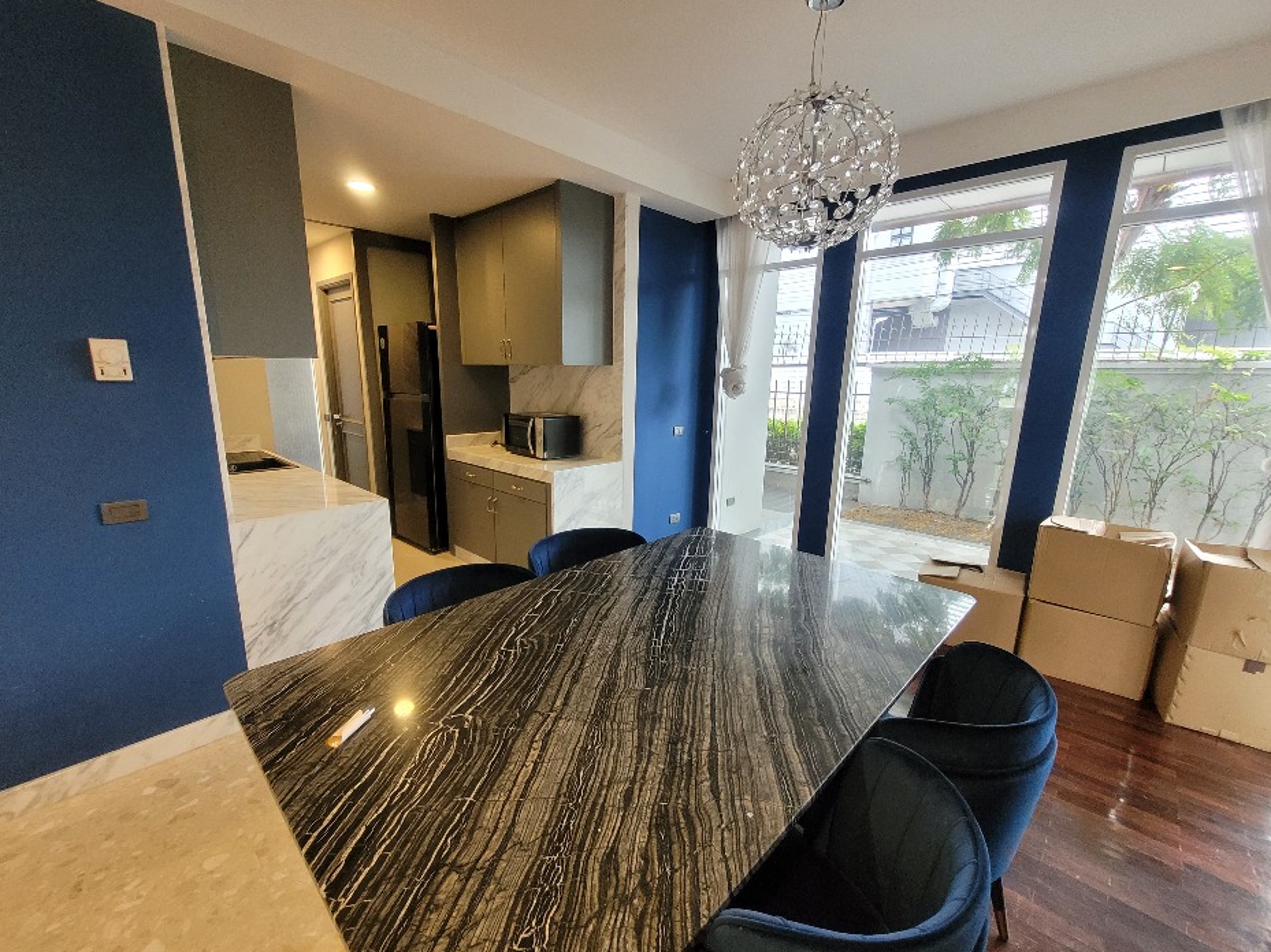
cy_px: 490
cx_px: 616
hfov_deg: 102.1
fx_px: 514
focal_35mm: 14
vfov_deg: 85.6
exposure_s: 1/50
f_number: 2.2
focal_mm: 1.74
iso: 400
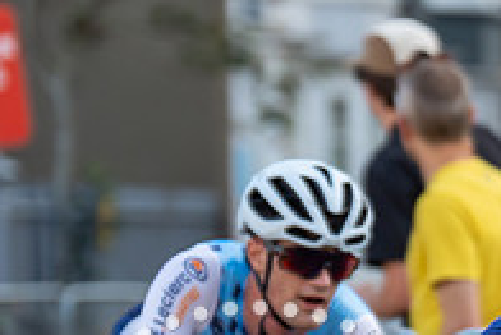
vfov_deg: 3.1
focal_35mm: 444
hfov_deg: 4.6
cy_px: 310
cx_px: 877
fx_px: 6183
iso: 500
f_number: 3.2
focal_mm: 116
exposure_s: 1/800
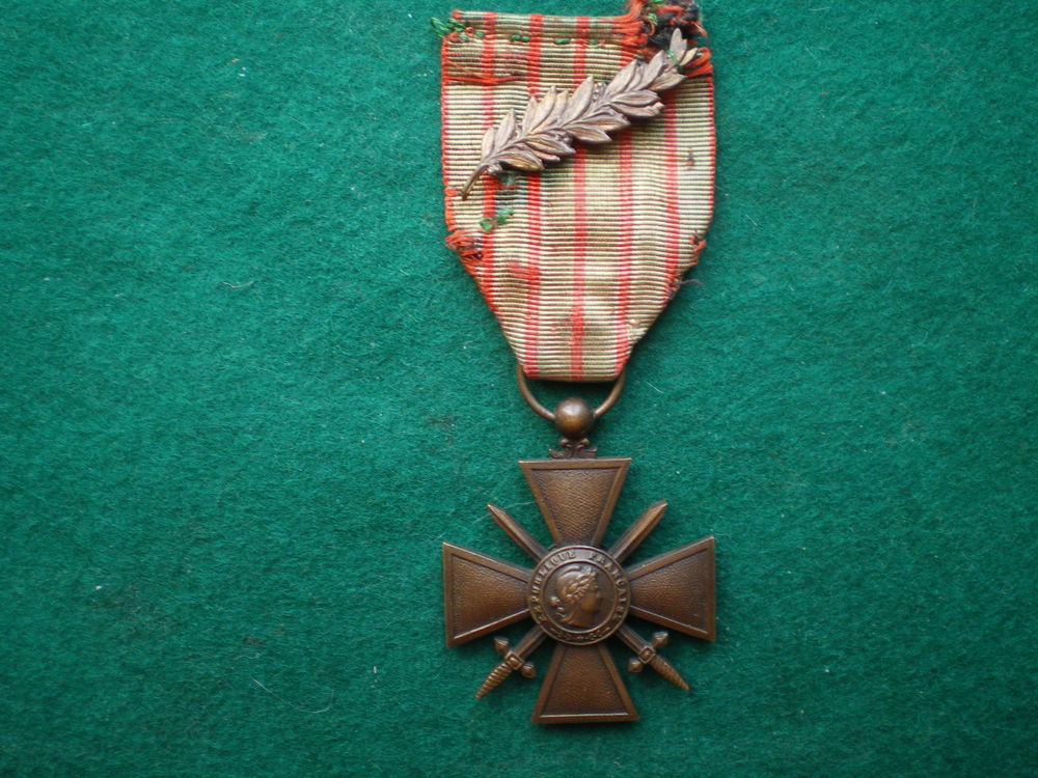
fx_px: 1139
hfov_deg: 49.0
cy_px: 389
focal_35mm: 38
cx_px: 519
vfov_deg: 37.7
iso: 160
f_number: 3.1
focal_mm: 6.3
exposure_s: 1/50
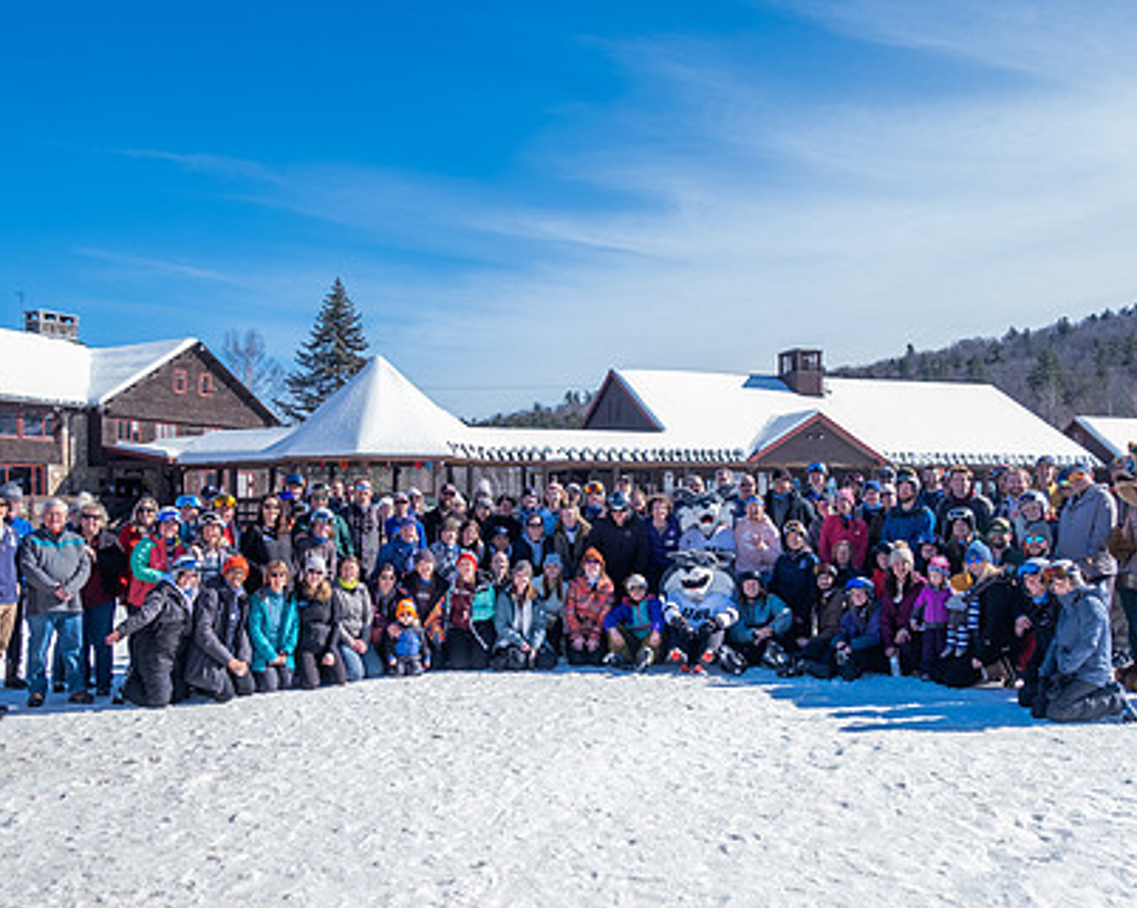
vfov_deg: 42.1
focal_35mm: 35
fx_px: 1177
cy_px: 518
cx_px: 565
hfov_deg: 51.6
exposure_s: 1/1000
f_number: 4.5
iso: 320
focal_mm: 16
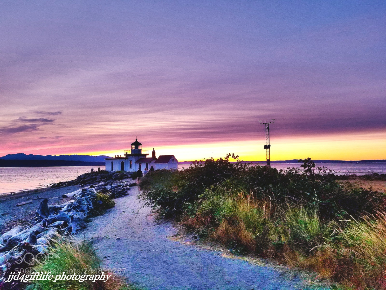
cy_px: 145
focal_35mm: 26
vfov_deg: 53.1
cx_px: 193
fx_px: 290
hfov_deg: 67.3
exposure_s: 1/60
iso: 160
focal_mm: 4.25
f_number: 1.7
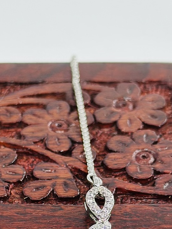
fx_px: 887
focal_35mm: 134
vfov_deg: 14.6
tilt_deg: -44.5
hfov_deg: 11.0
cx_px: 30
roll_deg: -0.5
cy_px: 198
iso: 80
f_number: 1.78
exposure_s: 1/360
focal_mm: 6.86
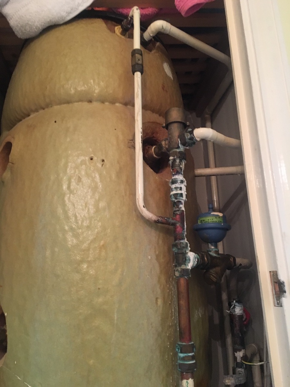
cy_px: 194
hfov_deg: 48.2
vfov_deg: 61.7
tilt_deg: +16.3
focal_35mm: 29
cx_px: 145
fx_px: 324
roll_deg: +2.0
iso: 200
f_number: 2.2
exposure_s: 1/25
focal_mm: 4.15
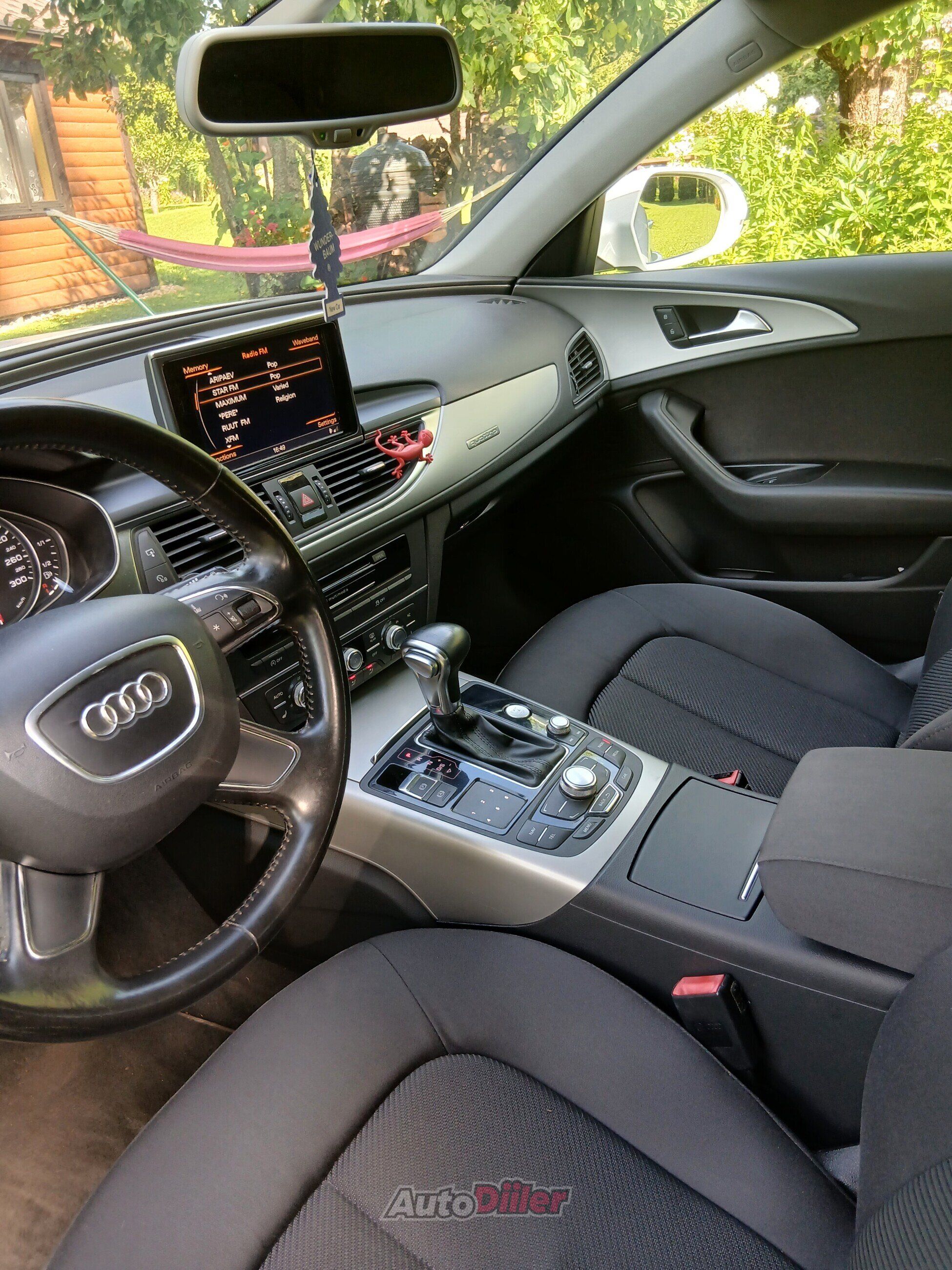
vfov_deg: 67.3
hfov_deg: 53.1
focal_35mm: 26
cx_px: 476
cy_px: 635
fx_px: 953
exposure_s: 1/50
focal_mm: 3.98
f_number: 1.8
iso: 80
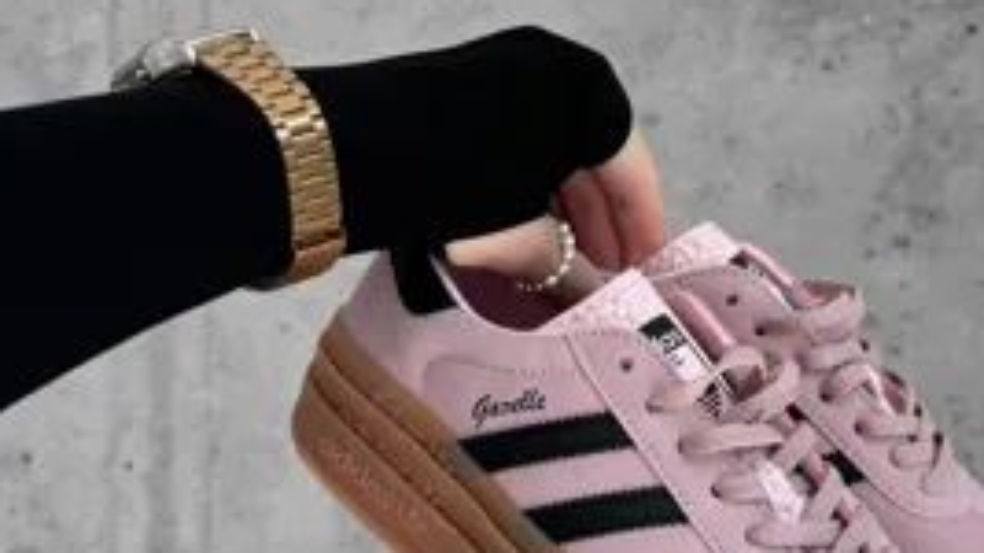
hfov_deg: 43.4
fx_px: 1226
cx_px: 619
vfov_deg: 25.3
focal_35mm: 47
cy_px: 365
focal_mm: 6.76
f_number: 1.8
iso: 80
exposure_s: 1/460
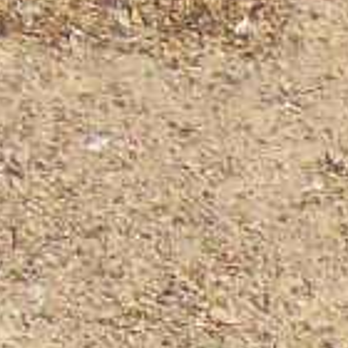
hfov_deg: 5.5
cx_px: 1474
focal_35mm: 273
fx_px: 3105
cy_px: 363
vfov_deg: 6.4
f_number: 4.8
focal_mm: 6
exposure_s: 1/578
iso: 80
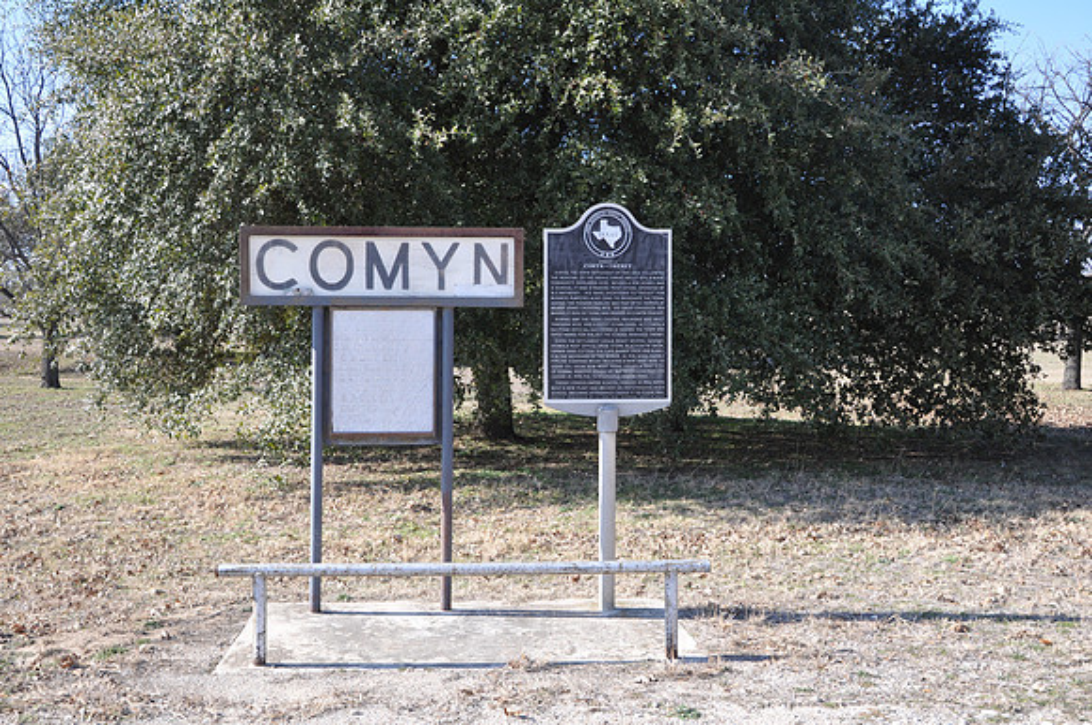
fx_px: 1090
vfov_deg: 36.8
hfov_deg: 53.2
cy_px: 362
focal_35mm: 36
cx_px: 546
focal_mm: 24
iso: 200
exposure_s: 1/80
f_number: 9
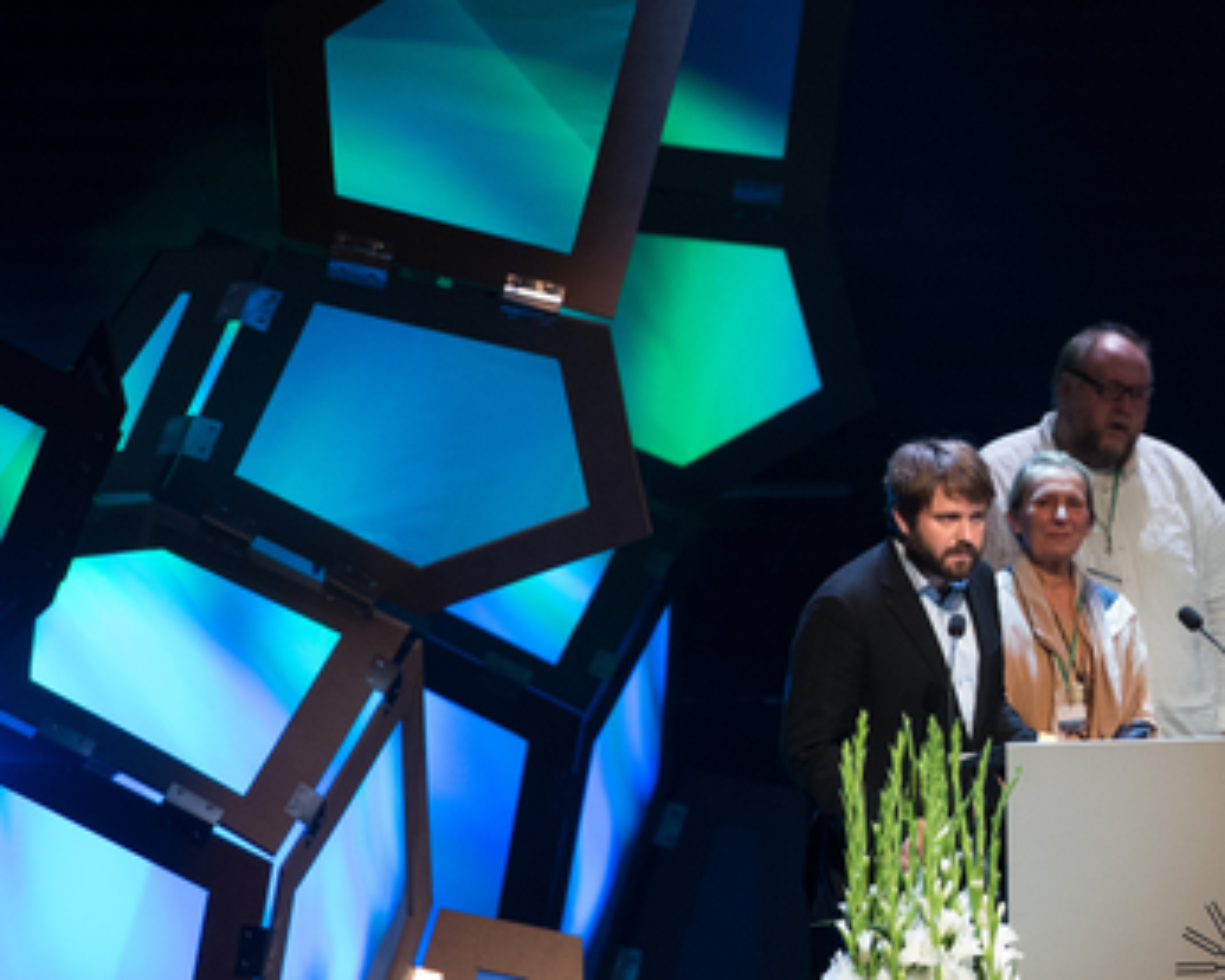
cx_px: 1417
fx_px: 15807
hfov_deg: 4.4
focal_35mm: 436
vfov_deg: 3.6
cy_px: 561
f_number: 4
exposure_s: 1/200
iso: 3200
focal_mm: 200
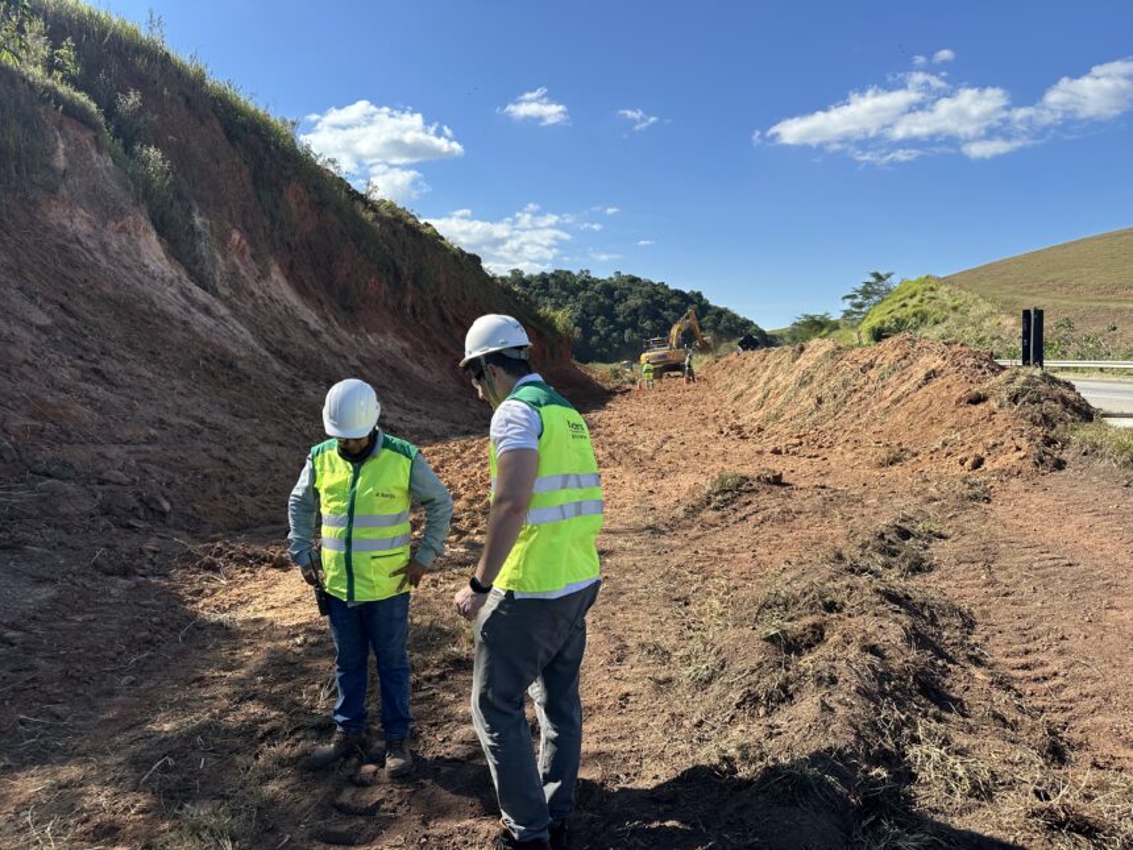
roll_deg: -0.2
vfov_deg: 56.8
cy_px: 425
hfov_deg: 71.6
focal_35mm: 24
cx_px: 566
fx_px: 786
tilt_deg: -4.3
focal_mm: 6.86
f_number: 1.78
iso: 80
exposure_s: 1/3597
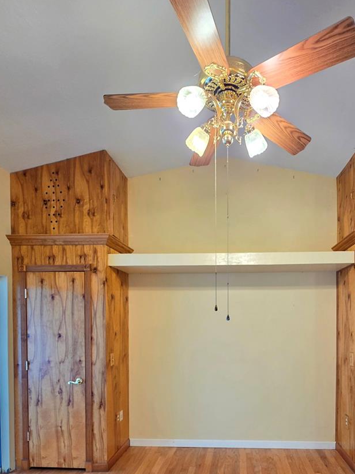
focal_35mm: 19
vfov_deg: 81.2
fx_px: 260
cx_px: 227
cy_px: 324
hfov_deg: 67.4
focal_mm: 2.2
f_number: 1.9
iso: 160
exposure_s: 1/60.2
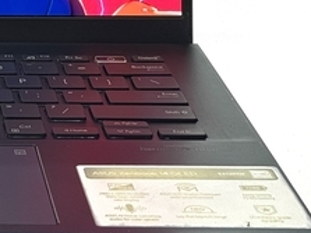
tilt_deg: -11.7
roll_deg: +1.2
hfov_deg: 11.0
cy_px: -124
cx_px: -169
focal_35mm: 172
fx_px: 1544
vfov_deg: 8.4
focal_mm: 6.76
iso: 50
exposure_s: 1/100
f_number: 1.78
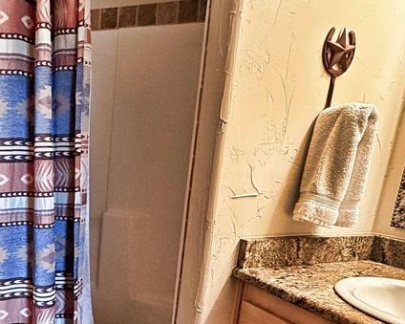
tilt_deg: -14.7
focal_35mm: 33
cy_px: 255
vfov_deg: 42.7
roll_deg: -2.9
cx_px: 91
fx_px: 395
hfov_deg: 51.4
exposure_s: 1/60
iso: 500
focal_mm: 2.22
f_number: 2.2
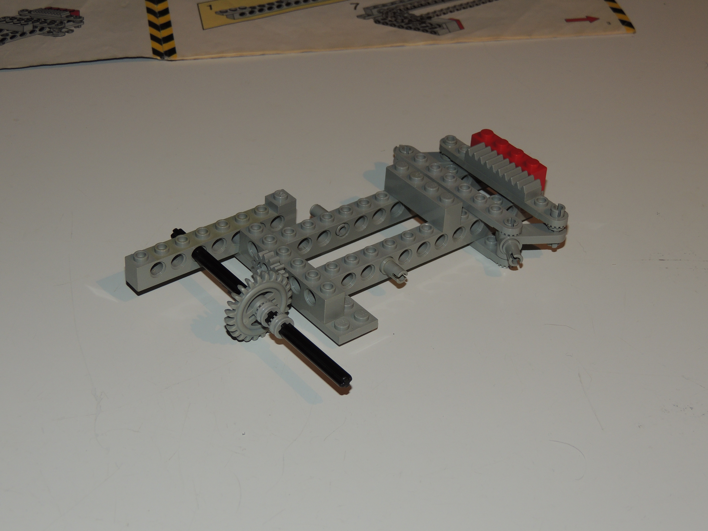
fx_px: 1432
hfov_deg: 27.8
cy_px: 266
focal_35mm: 70
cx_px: 354
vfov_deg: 21.0
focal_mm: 12.4
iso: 140
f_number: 3.9
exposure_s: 1/50
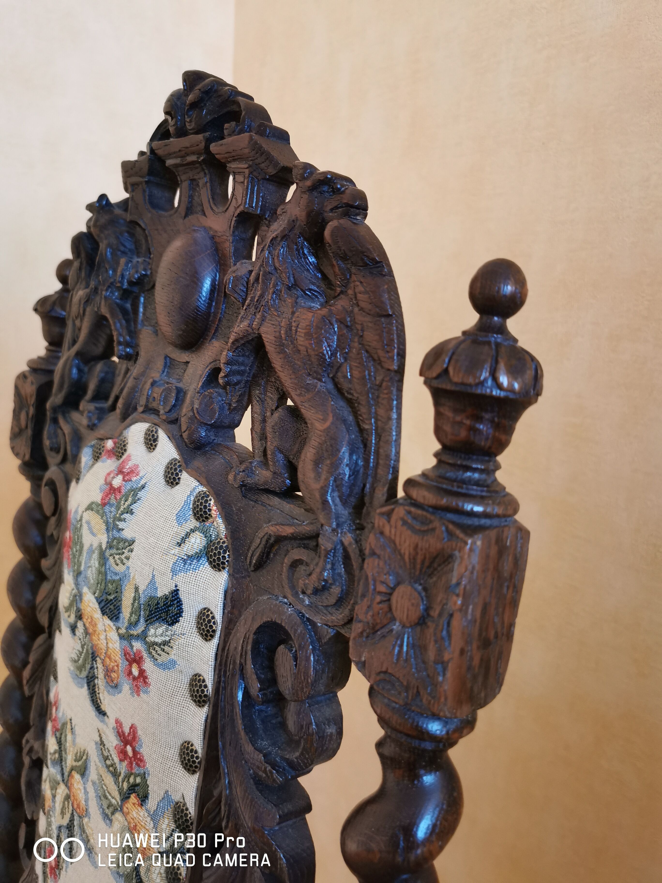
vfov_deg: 65.3
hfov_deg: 51.4
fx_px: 688
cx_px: 331
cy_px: 442
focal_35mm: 27
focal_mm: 5.56
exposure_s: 1/25
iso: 400
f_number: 1.6
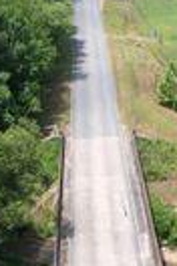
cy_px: 201
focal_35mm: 83
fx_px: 612
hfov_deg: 16.4
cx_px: 56
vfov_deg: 24.2
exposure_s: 1/640
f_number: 2.8
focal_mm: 8.38
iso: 110
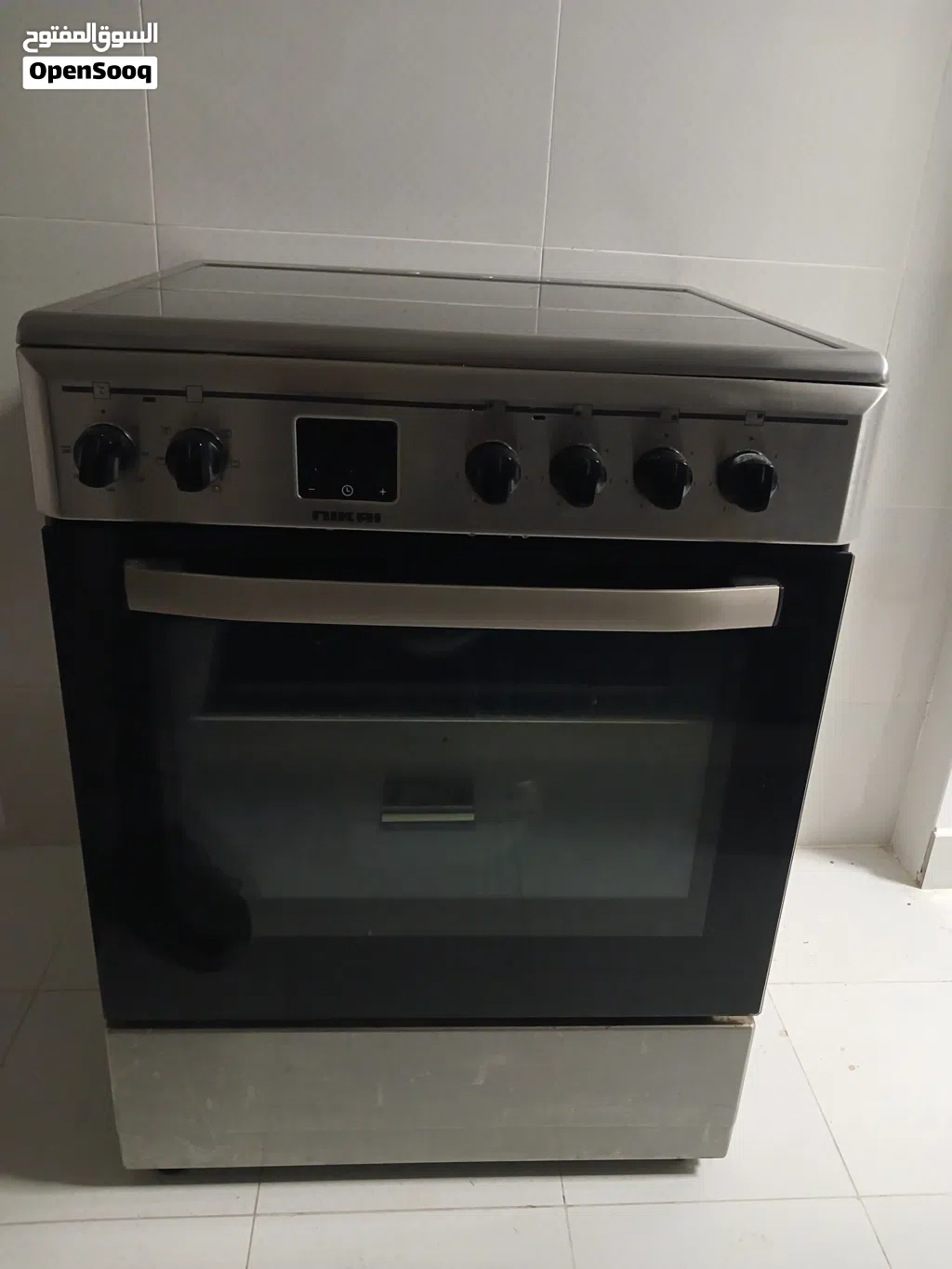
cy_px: 634
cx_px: 476
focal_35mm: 27
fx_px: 990
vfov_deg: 65.3
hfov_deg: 51.4
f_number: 1.8
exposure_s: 1/16.7
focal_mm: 4
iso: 800
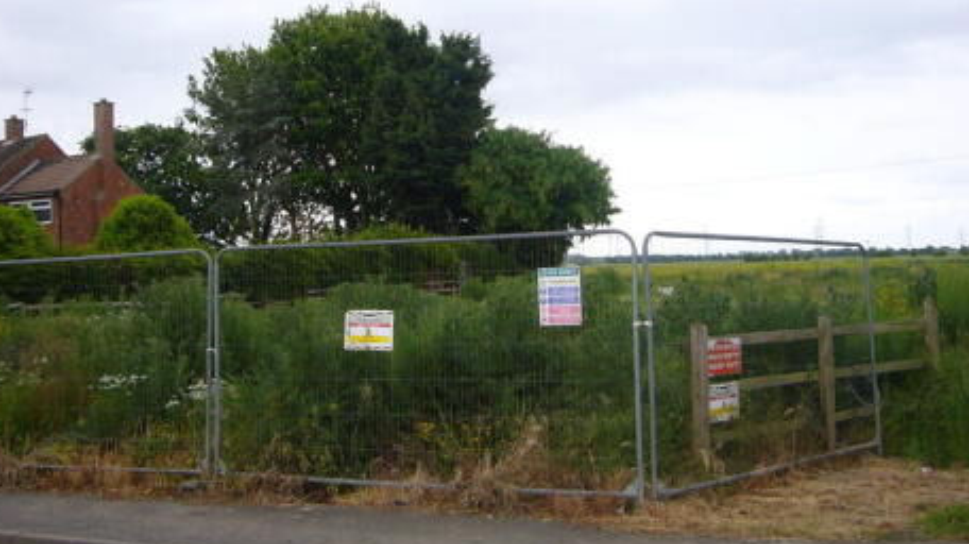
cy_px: 222
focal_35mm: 39
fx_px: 1002
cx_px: 435
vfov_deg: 30.3
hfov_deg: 51.5
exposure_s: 1/320
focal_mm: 4.6
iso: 80
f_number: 2.8
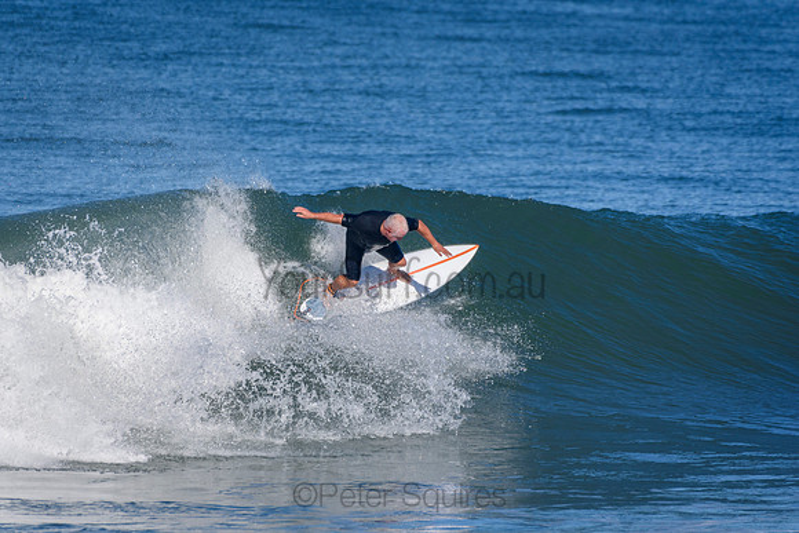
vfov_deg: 1.8
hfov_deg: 2.7
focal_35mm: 750
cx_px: 400
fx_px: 16649
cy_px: 266
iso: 280
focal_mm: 500
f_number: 5.6
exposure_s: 1/2000
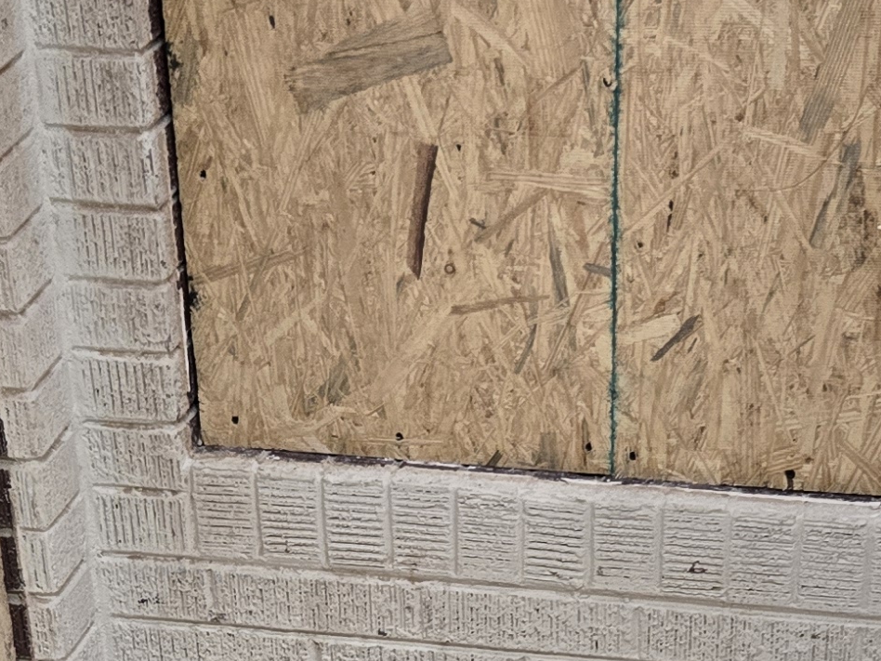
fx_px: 2469
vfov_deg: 14.7
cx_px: 559
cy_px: 818
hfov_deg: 20.2
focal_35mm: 97
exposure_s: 1/120
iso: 160
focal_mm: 5.4
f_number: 1.8
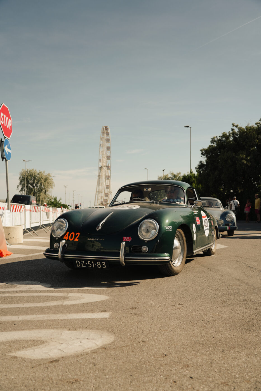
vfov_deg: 58.7
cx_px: 130
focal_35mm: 32
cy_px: 196
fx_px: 348
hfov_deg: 41.1
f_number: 4
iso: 100
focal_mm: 32
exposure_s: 1/640
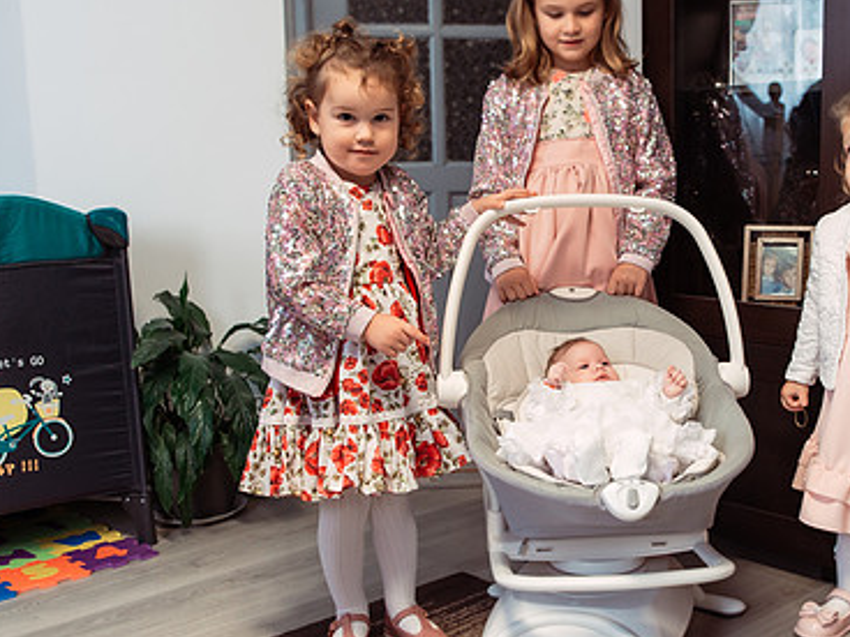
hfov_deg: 39.9
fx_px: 1154
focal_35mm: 47
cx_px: 580
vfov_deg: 30.9
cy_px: 309
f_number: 3.2
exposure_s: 1/125
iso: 800
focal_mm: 31
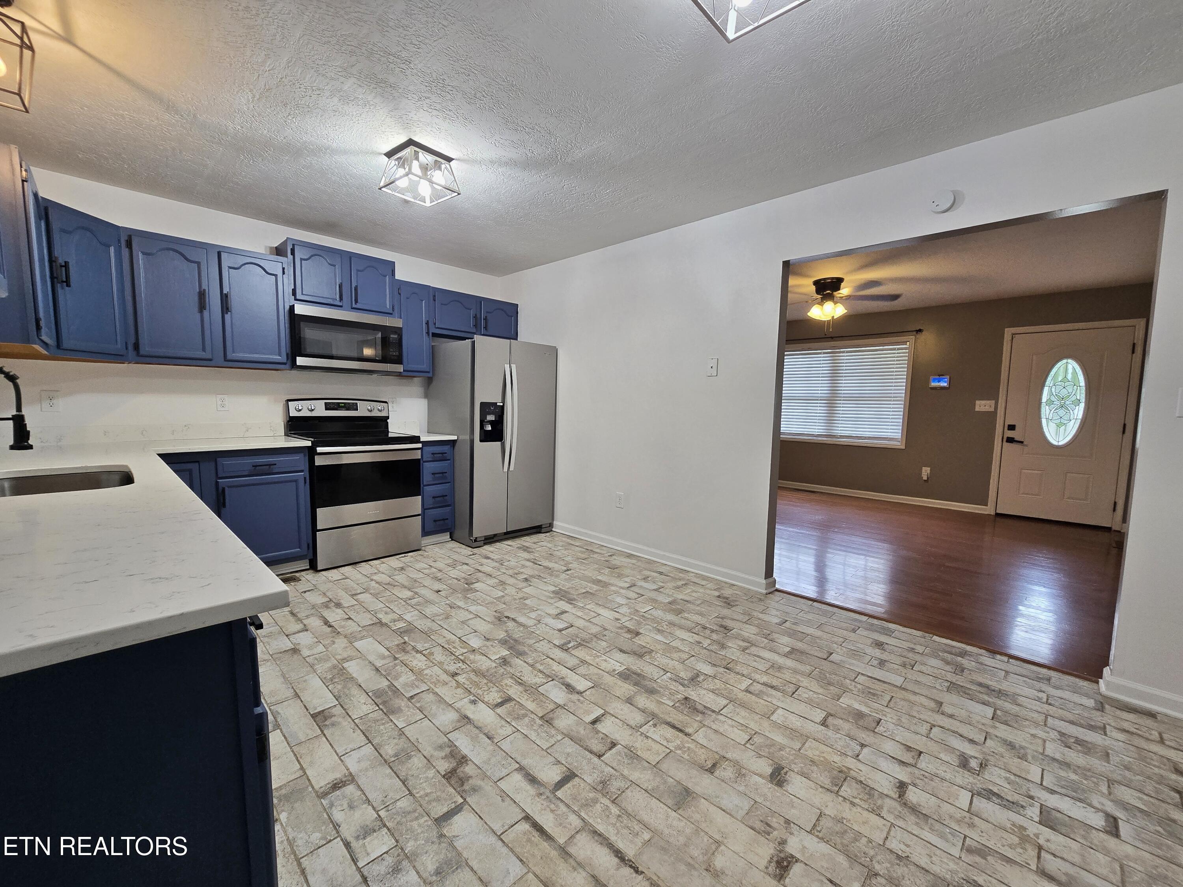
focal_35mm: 13
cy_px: 444
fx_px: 444
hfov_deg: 106.2
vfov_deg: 89.9
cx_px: 592
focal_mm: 2.2
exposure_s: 1/60
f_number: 2.2
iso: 80
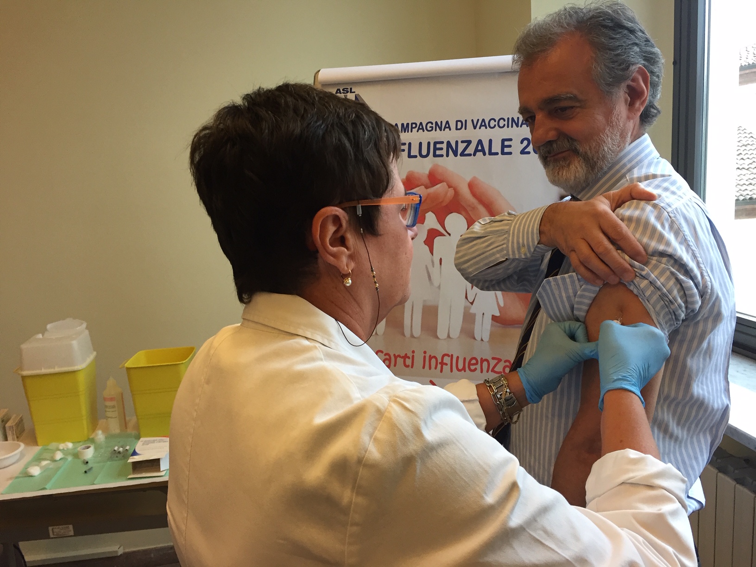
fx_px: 633
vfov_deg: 48.2
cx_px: 378
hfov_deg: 61.7
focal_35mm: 29
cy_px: 284
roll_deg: +2.9
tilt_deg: -10.1
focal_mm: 4.15
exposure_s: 1/33
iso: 64
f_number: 2.2
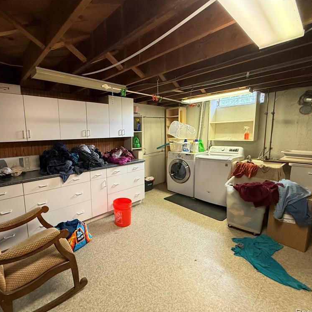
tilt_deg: -7.1
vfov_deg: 84.0
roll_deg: +0.8
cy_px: 158
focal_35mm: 17
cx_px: 124
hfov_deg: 82.9
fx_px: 173
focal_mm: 2.22
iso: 400
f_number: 2.2
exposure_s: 1/60
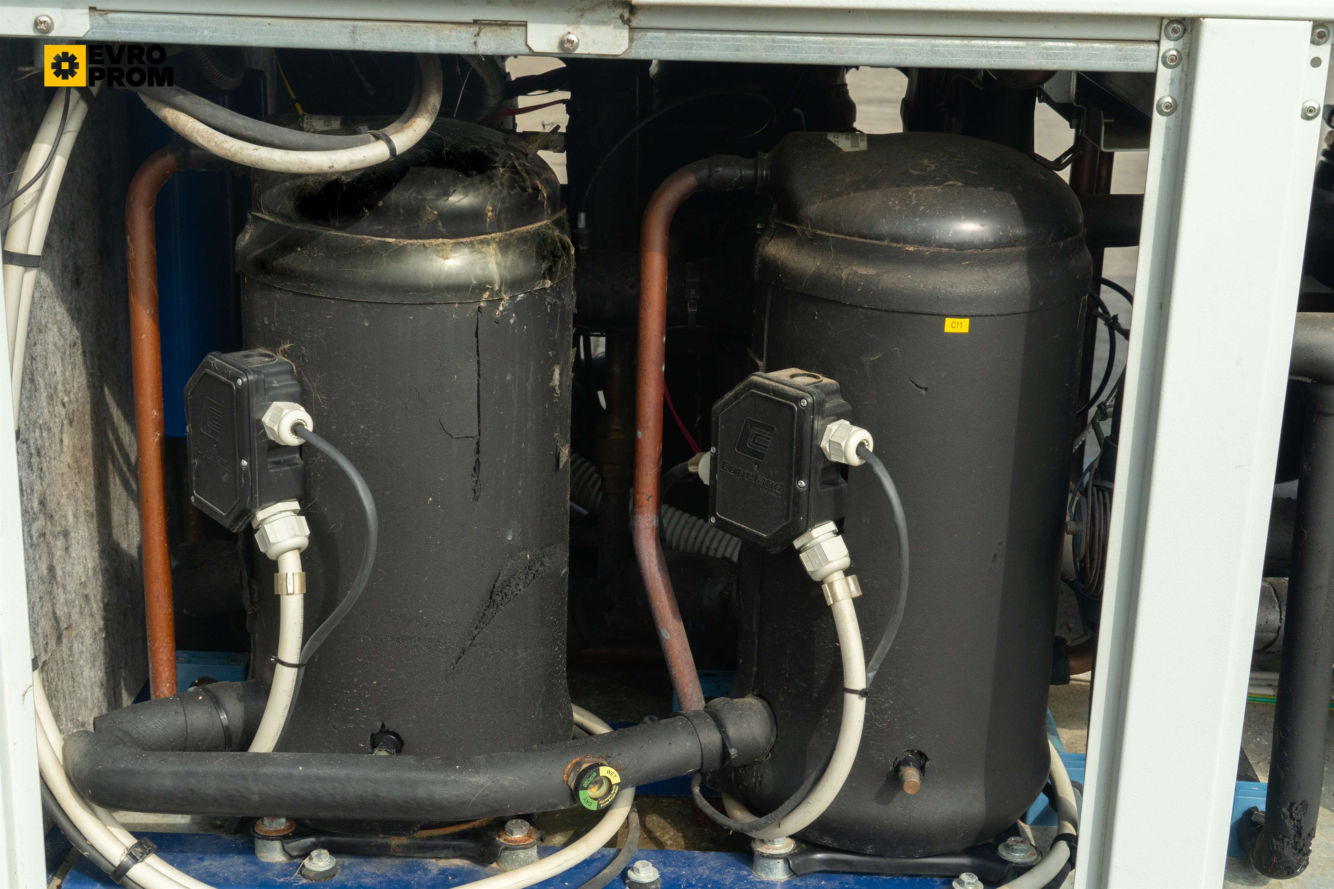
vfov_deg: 27.5
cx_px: 667
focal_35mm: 49
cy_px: 444
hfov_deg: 40.3
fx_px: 1815
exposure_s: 1/100
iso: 640
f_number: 13
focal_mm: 49
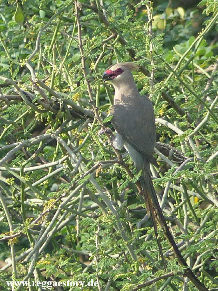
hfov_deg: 2.5
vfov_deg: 3.3
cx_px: 109
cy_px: 146
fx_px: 5042
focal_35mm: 600
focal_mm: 108
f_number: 4
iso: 100
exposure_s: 1/320
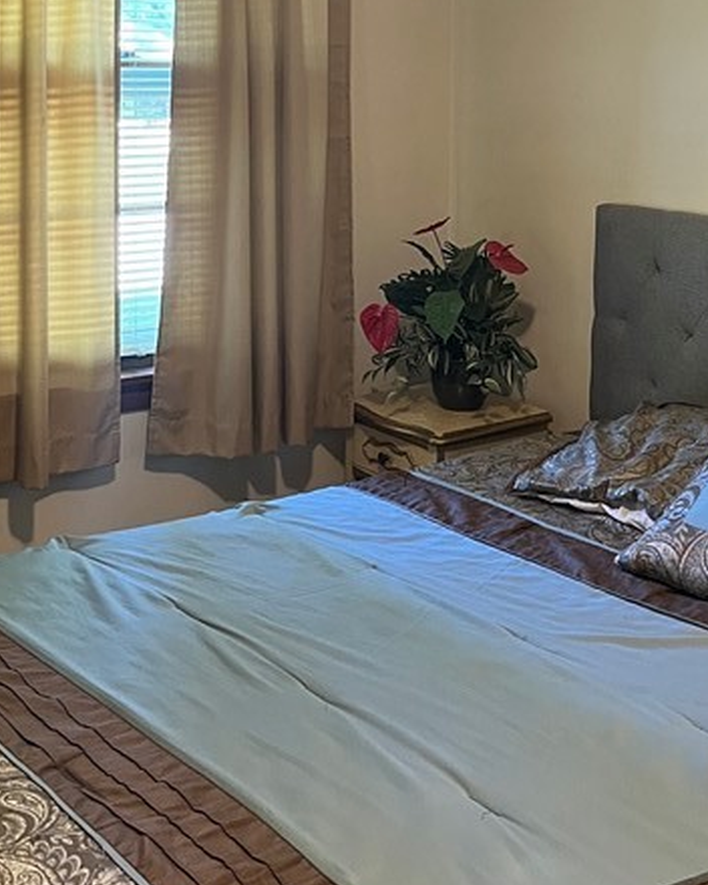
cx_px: 442
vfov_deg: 30.9
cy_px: 135
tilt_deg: -3.9
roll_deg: -0.2
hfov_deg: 25.7
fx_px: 1545
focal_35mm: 59
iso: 250
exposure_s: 1/60
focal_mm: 5.1
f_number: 1.6
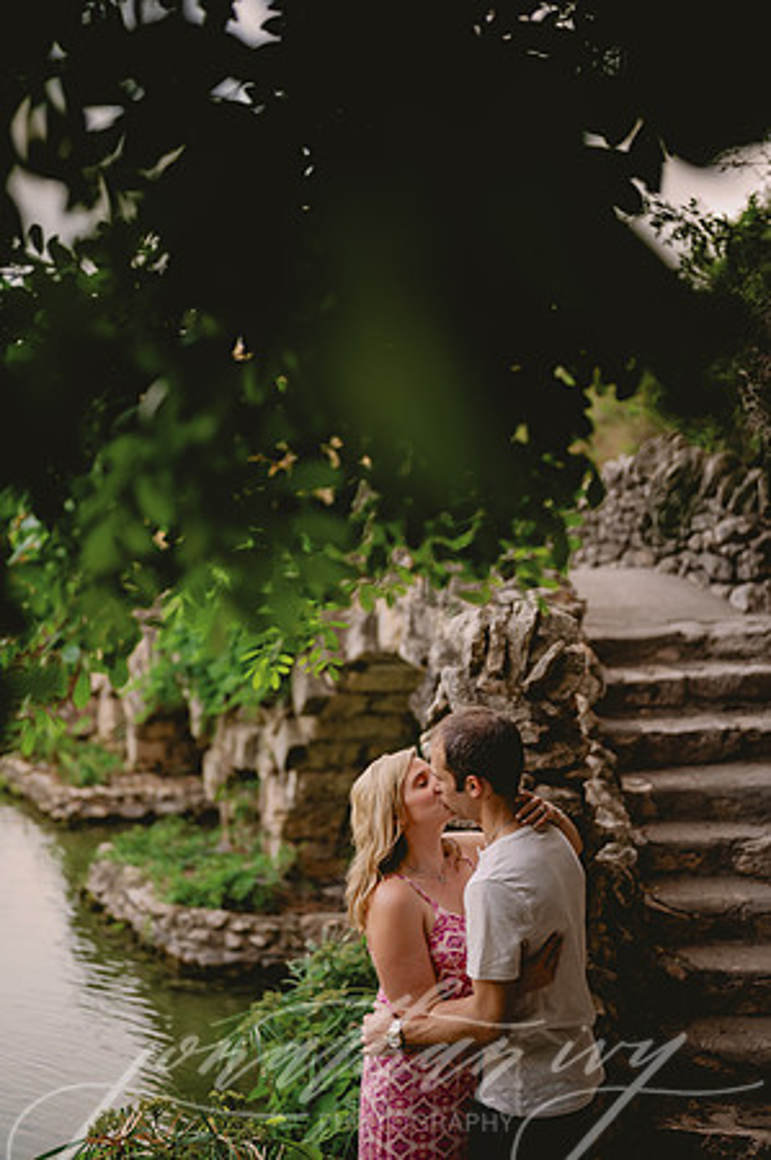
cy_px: 580
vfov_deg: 39.6
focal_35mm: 50
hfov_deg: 26.9
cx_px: 386
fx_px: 1610
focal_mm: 50
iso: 80
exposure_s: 1/200
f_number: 2
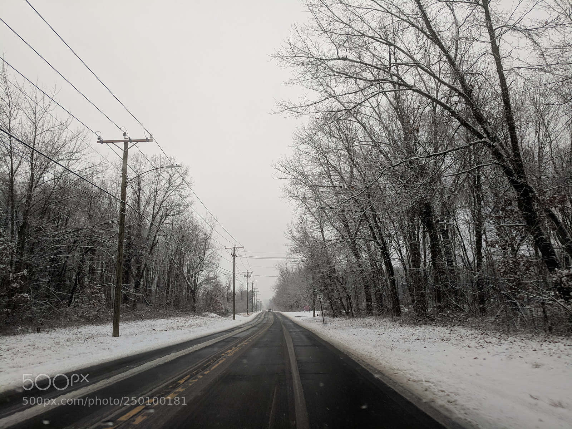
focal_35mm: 26
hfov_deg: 67.3
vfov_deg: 53.1
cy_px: 214
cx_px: 286
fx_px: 430
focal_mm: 4.67
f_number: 2
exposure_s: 1/322
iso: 65
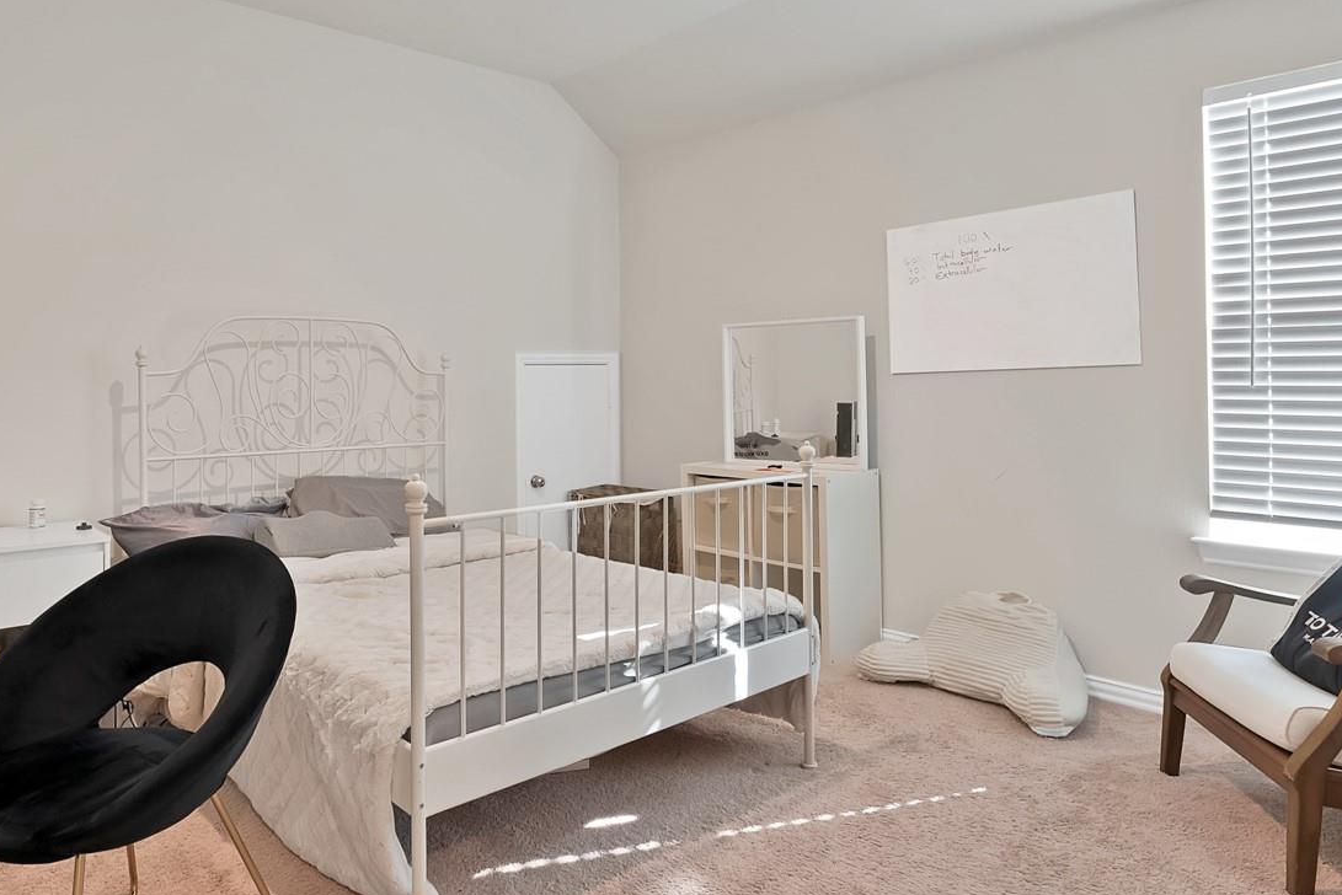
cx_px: 515
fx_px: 820
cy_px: 384
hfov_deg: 77.4
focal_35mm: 22
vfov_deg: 57.0
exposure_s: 1/1.67
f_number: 9
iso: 640
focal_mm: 12
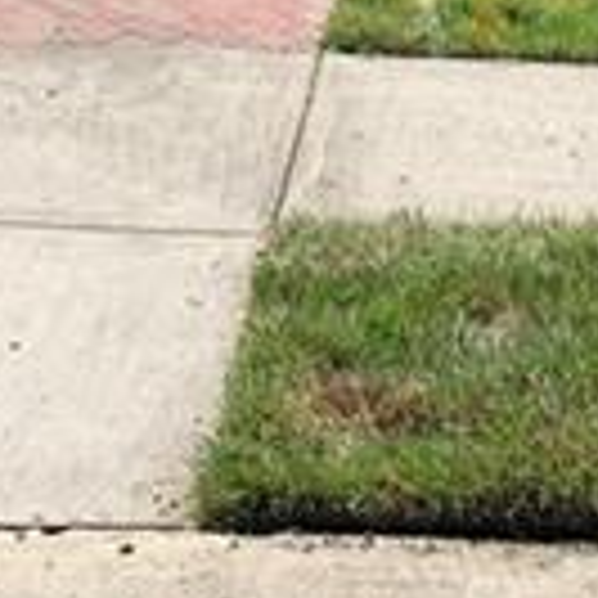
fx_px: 2599
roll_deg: -1.3
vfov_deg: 10.8
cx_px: 184
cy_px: -922
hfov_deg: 13.1
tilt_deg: +6.9
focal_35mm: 133
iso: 25
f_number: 1.8
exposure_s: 1/1585
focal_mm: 4.25
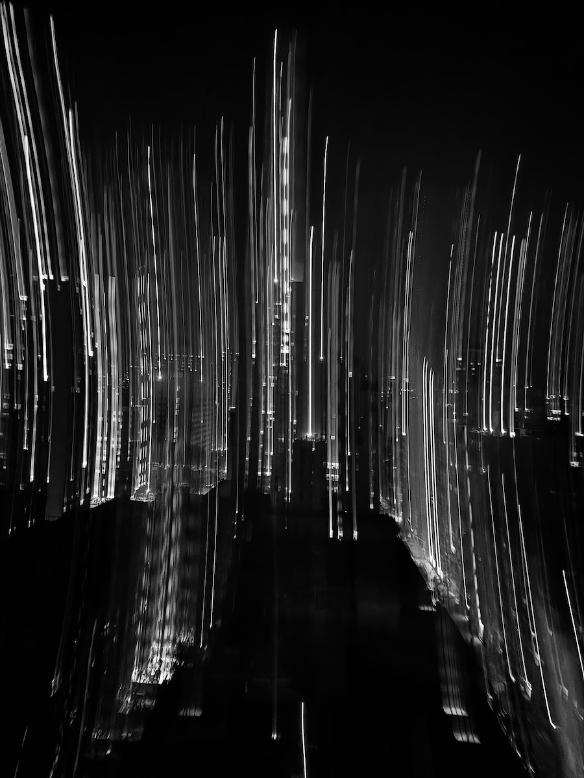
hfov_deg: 56.8
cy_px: 389
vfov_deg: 71.6
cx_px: 292
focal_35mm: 24
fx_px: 540
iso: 2500
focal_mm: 6.76
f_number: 1.78
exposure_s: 1/9
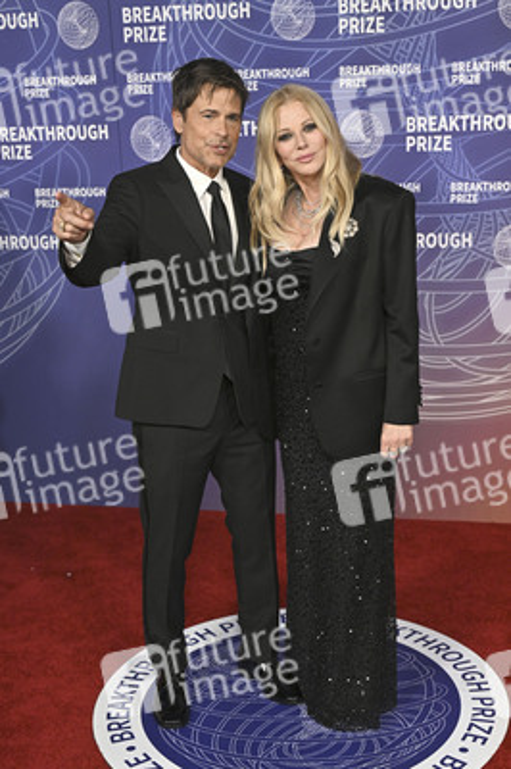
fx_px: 938
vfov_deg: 44.5
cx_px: 256
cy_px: 384
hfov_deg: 30.5
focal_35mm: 44
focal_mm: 44
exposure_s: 1/320
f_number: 4
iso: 2000
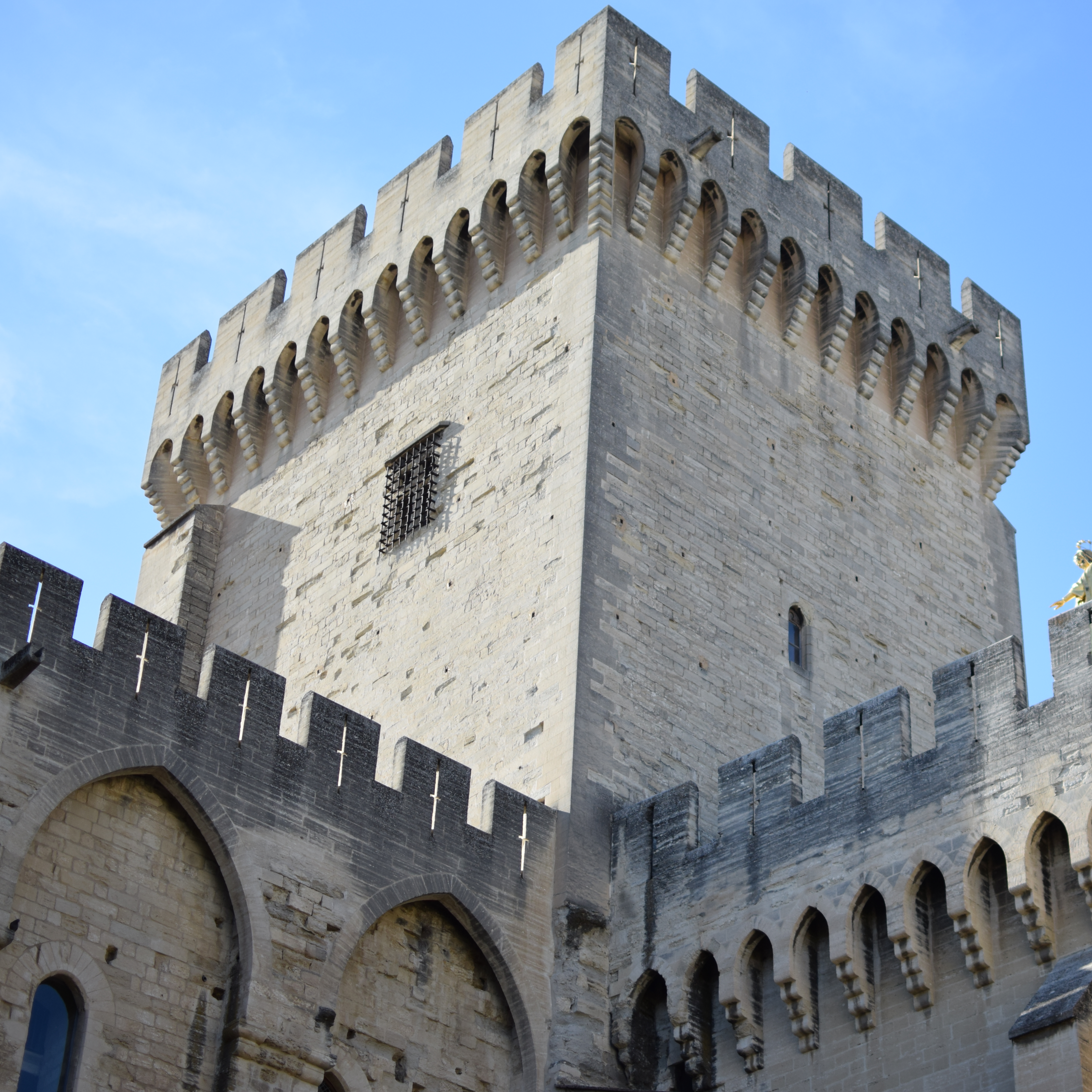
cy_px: 540
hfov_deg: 25.2
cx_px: 819
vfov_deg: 25.5
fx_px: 2414
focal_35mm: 68
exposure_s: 1/4000
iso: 200
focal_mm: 35
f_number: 1.8
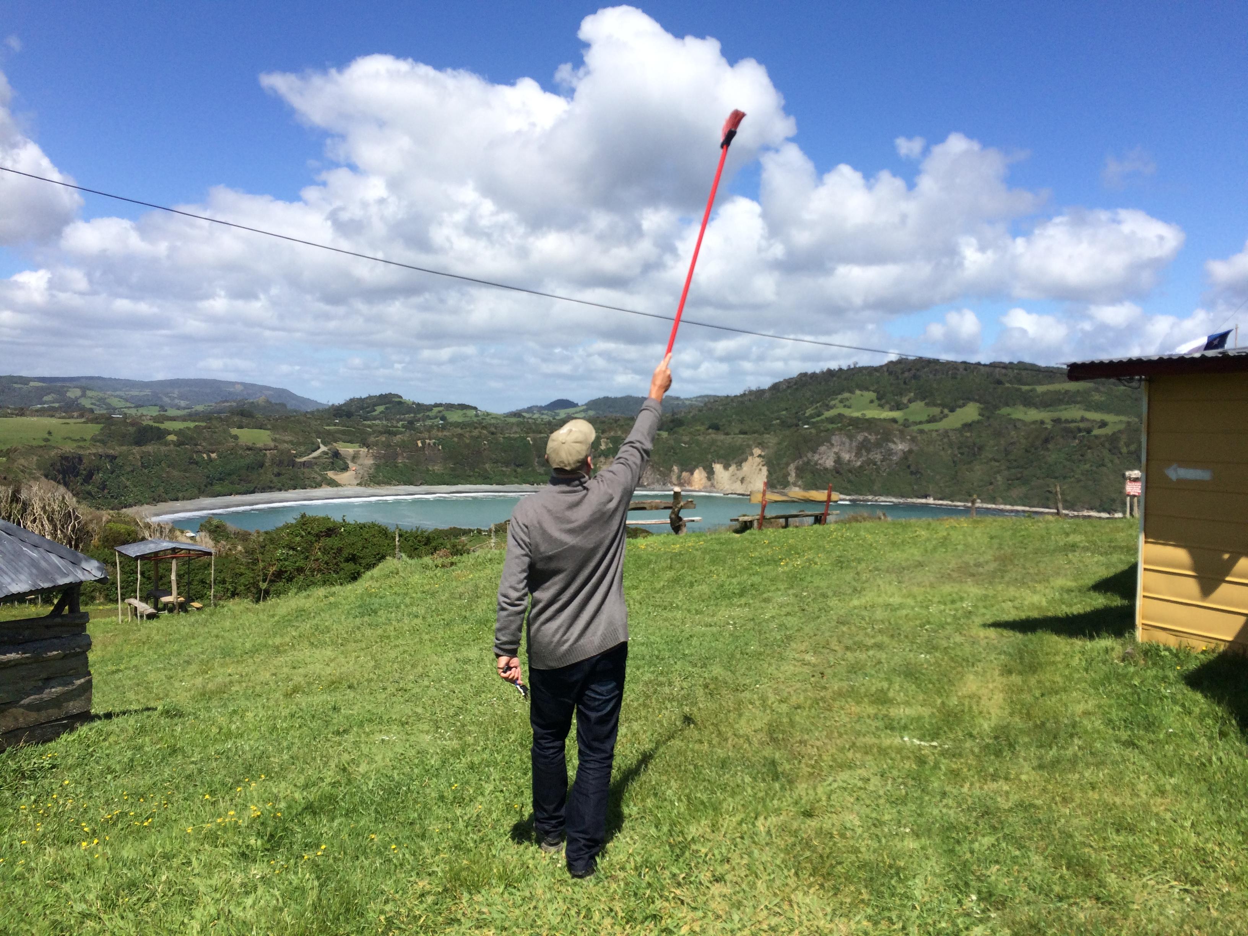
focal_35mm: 29
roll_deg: -0.5
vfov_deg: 48.2
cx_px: 624
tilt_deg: -5.4
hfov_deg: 61.7
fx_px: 1046
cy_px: 468
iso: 32
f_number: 2.2
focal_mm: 4.15
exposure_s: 1/2933
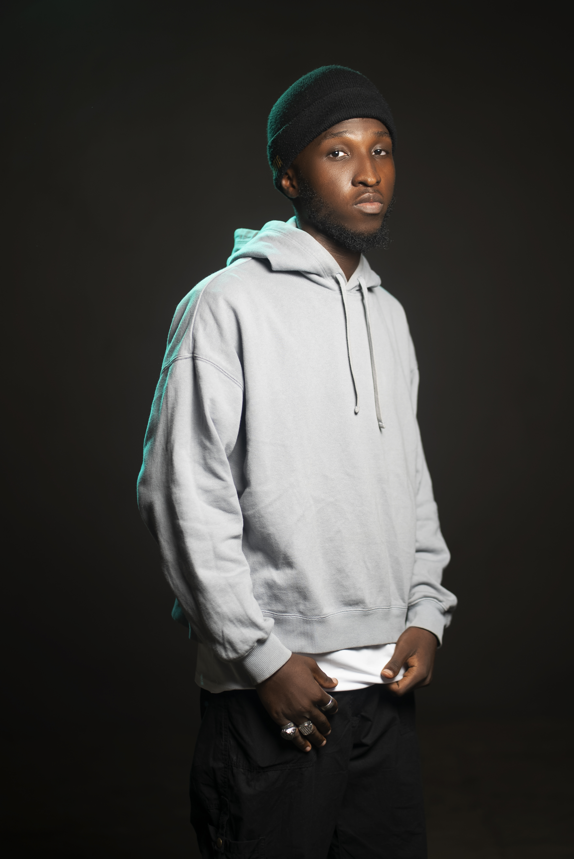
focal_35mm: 85
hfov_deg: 16.1
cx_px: 287
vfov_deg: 23.9
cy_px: 430
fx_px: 2030
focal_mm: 85
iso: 160
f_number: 2
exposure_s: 1/125
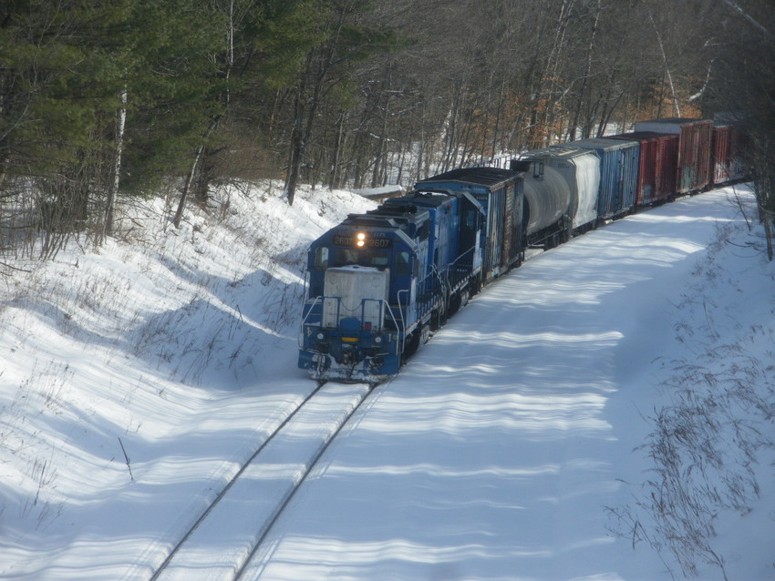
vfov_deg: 10.0
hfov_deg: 13.3
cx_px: 388
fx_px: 3314
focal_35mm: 148
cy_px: 290
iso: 64
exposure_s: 1/320
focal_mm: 26.2
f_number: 5.4
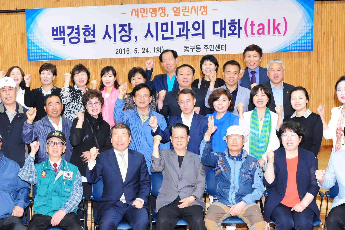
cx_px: 114
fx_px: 565
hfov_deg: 33.6
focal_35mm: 59
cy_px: 131
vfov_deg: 23.0
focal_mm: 31
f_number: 7.1
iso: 1600
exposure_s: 1/60
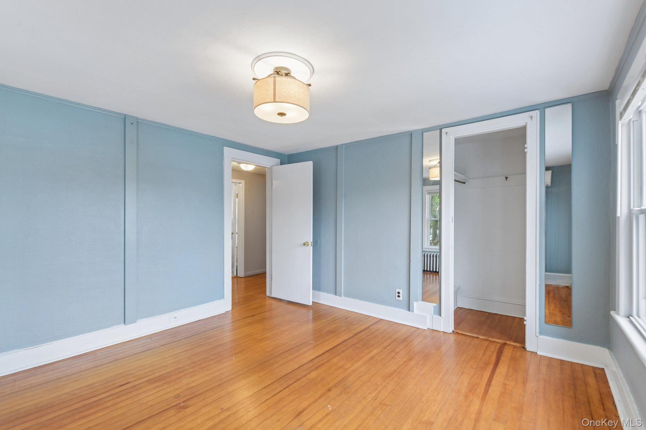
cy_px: 215
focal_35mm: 15
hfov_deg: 100.4
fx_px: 269
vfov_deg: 77.3
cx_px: 323
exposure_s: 1/25
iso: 250
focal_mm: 15
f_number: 9
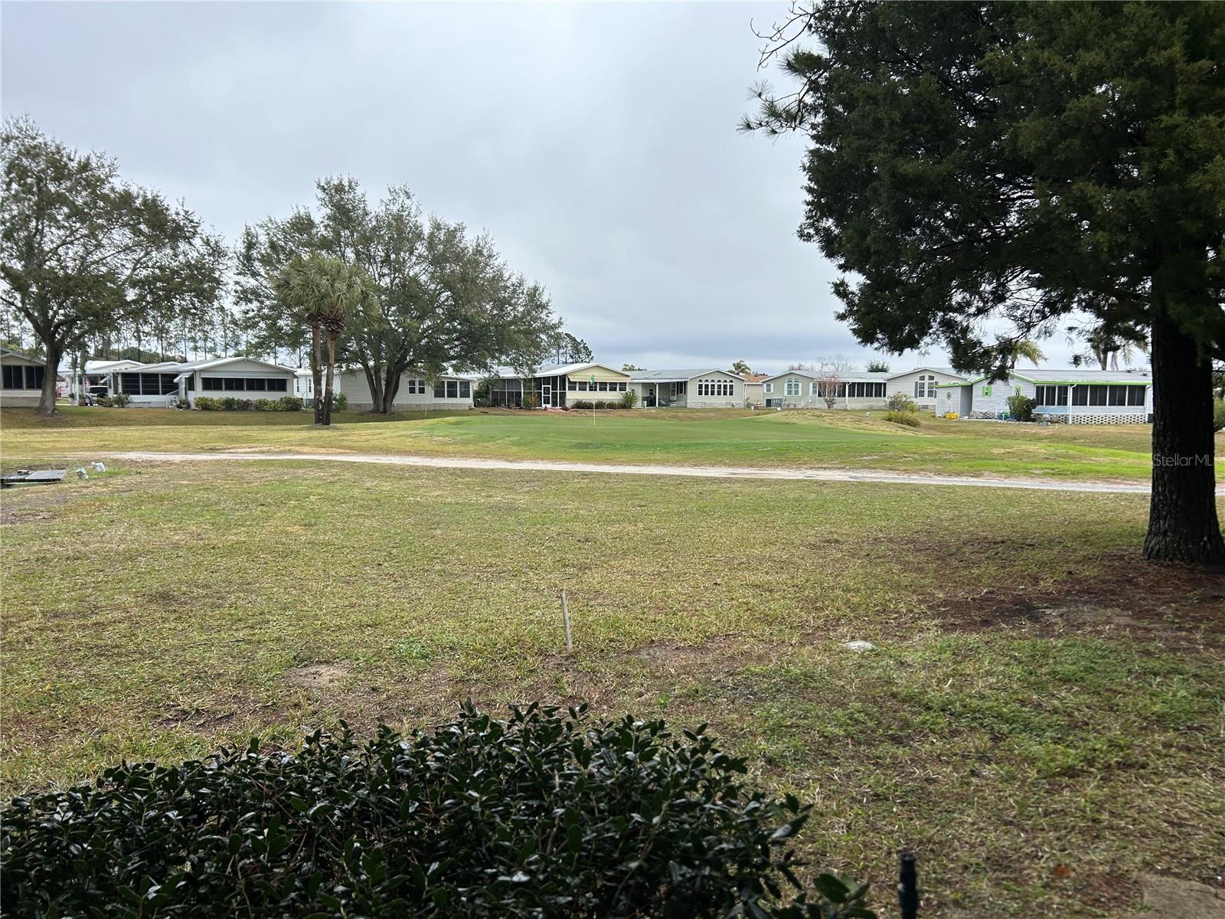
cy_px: 460
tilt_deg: -4.7
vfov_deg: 53.1
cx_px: 612
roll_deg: -0.3
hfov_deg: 67.3
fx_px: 920
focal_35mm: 26
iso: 50
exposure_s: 1/2045
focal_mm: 5.7
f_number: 1.5
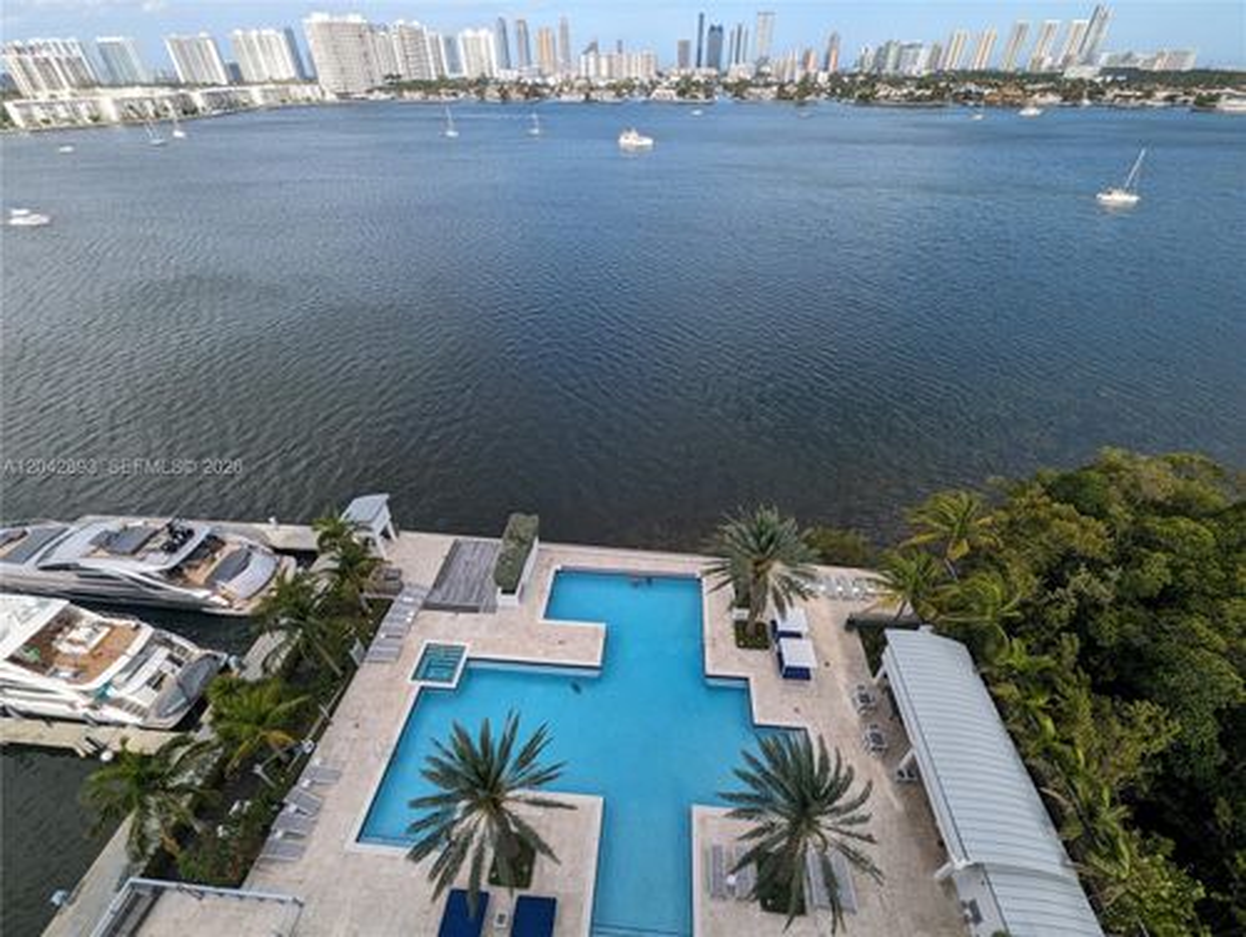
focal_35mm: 13
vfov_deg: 90.0
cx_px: 623
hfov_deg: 106.1
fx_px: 468
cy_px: 468
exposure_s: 1/1114
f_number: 2.2
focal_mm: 1.95
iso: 45
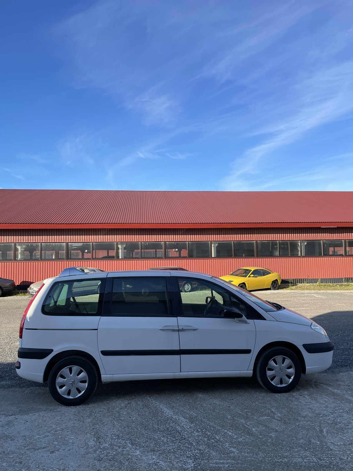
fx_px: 354
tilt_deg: +4.1
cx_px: 176
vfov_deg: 67.3
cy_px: 236
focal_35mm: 26
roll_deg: +0.4
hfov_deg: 53.1
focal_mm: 4.2
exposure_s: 1/1855
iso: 32
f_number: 1.6
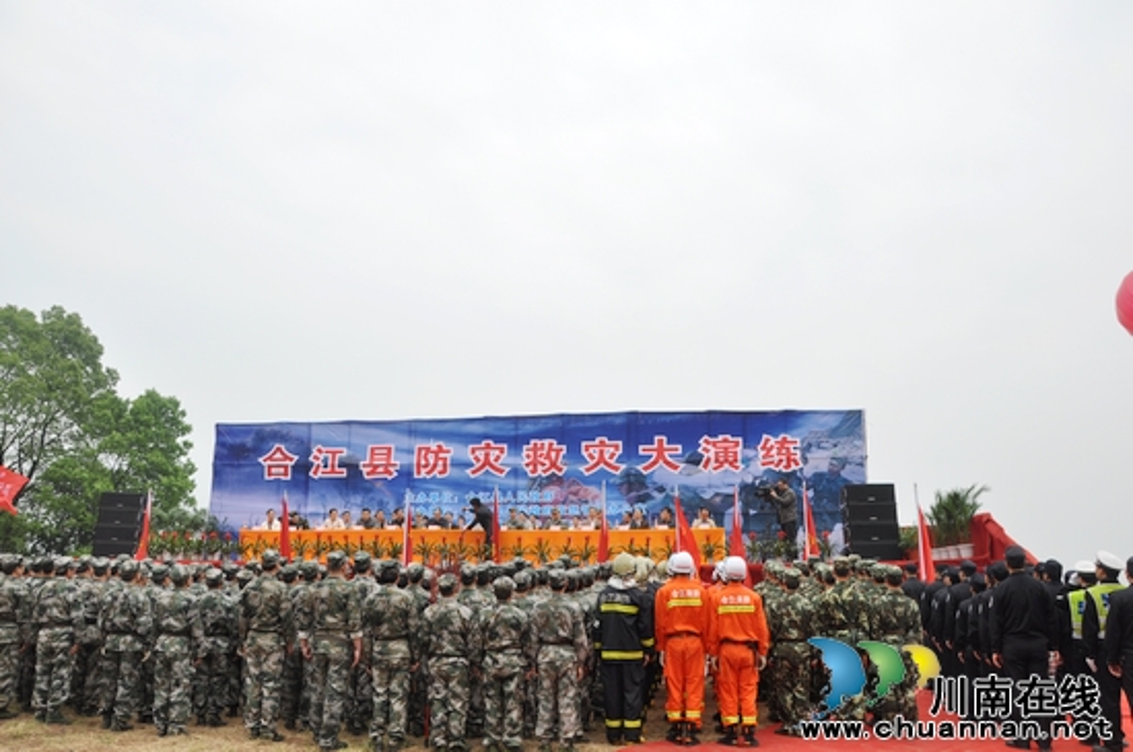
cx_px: 566
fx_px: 848
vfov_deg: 47.8
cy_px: 376
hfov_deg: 67.5
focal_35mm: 27
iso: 200
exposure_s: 1/250
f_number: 8
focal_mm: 18
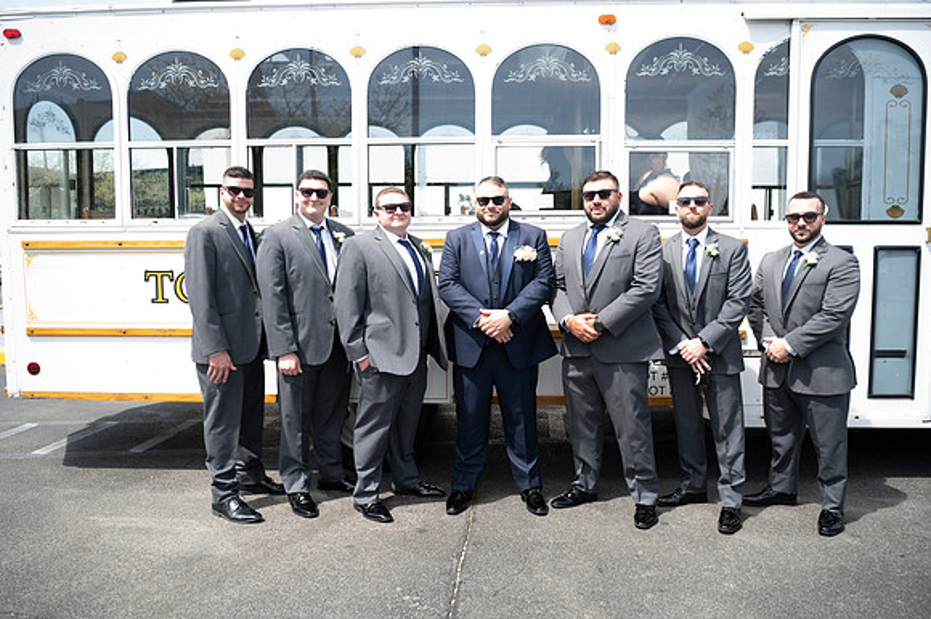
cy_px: 310
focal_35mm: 27
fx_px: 698
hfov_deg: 67.4
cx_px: 466
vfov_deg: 47.9
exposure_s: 1/400
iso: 50
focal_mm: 27
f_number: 2.8
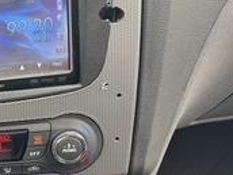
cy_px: 149
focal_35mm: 71
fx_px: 478
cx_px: -98
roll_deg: +11.5
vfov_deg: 20.4
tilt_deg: -34.6
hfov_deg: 23.1
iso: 160
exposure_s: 1/121
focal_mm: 6.76
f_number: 1.78
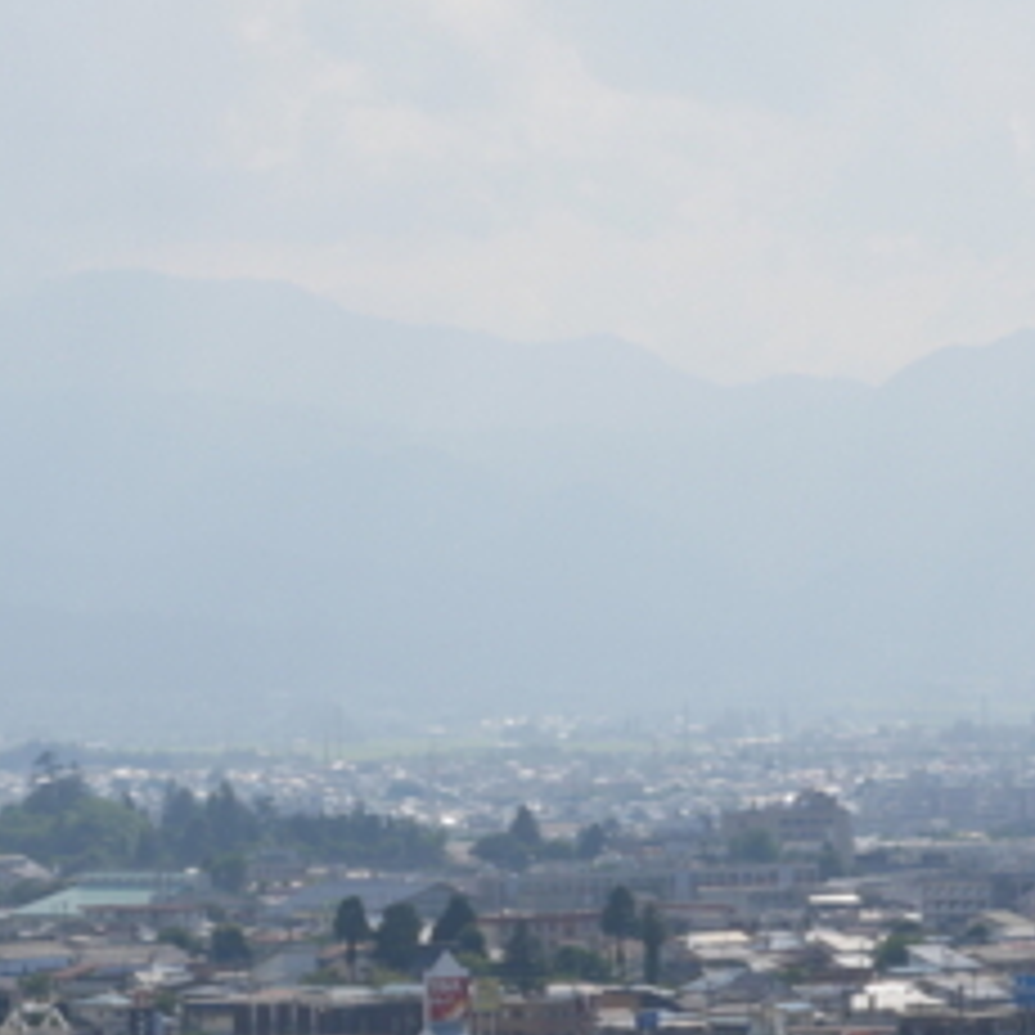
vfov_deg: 6.3
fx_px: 9370
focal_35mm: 277
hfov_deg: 6.3
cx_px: 14
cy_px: 722
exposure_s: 1/640
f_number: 10
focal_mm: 60
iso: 200
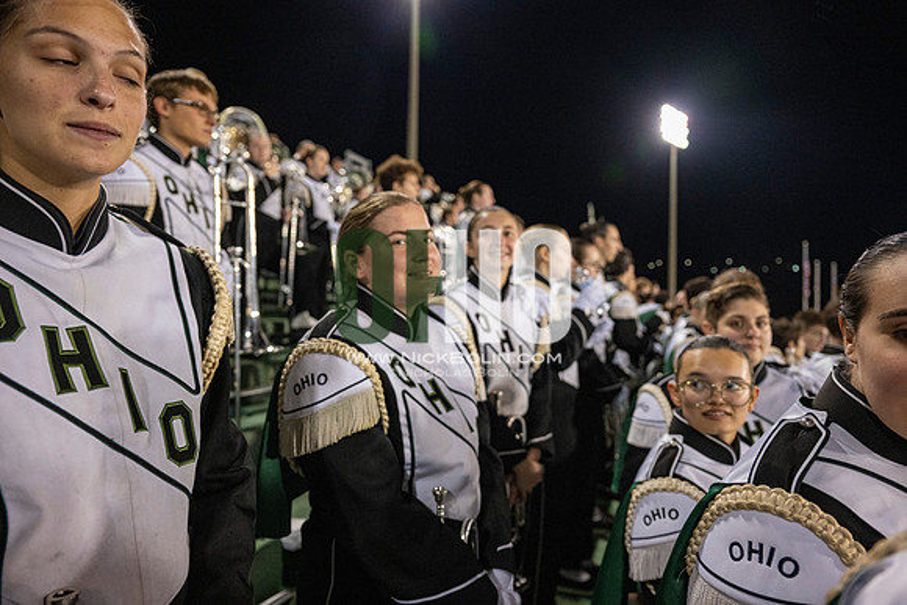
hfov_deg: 73.7
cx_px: 454
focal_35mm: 24
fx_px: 605
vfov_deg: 53.2
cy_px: 302
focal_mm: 24
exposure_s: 1/500
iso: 2000
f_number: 3.2
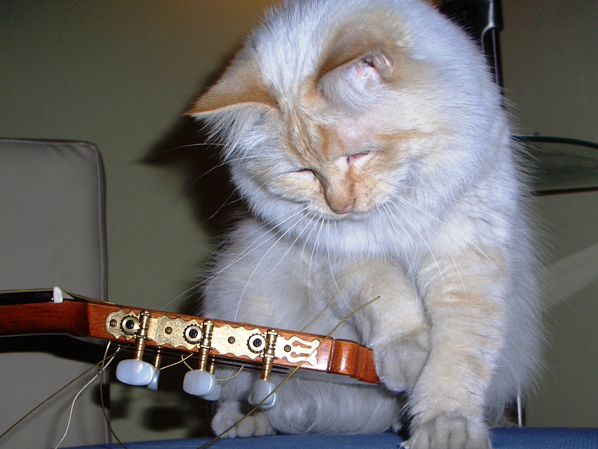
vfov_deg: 43.0
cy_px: 224
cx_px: 299
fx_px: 570
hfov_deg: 55.3
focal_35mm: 33
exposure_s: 1/60
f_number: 2.8
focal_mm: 7.1
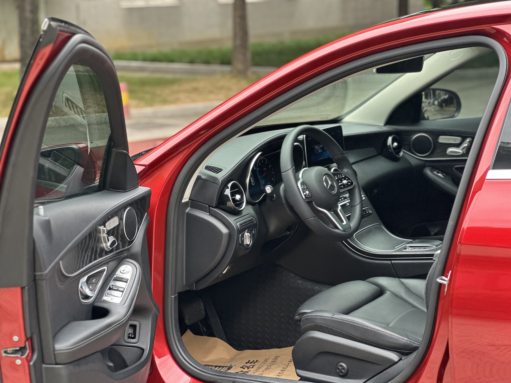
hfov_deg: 25.3
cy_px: 192
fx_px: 1137
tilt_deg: -8.6
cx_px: 256
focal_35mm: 77
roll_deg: +2.8
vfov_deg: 19.1
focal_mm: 9
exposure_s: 1/106
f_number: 2.8
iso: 250
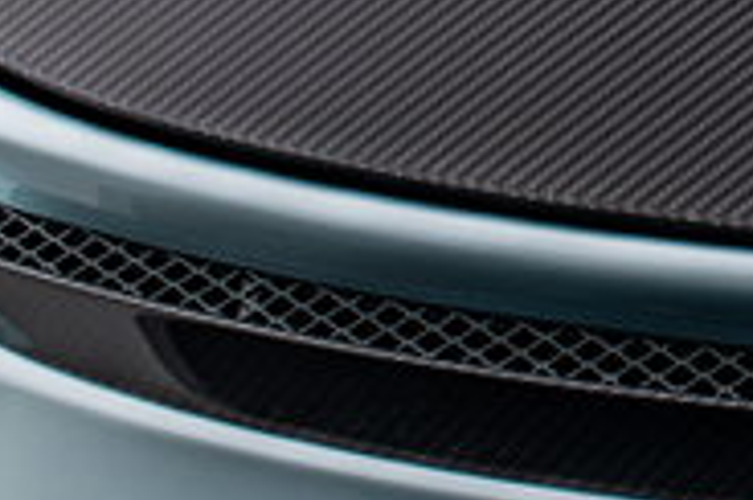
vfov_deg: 6.5
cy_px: -49
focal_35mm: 209
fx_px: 4364
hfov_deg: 9.4
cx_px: 1342
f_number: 10
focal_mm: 50
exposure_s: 1/160
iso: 100
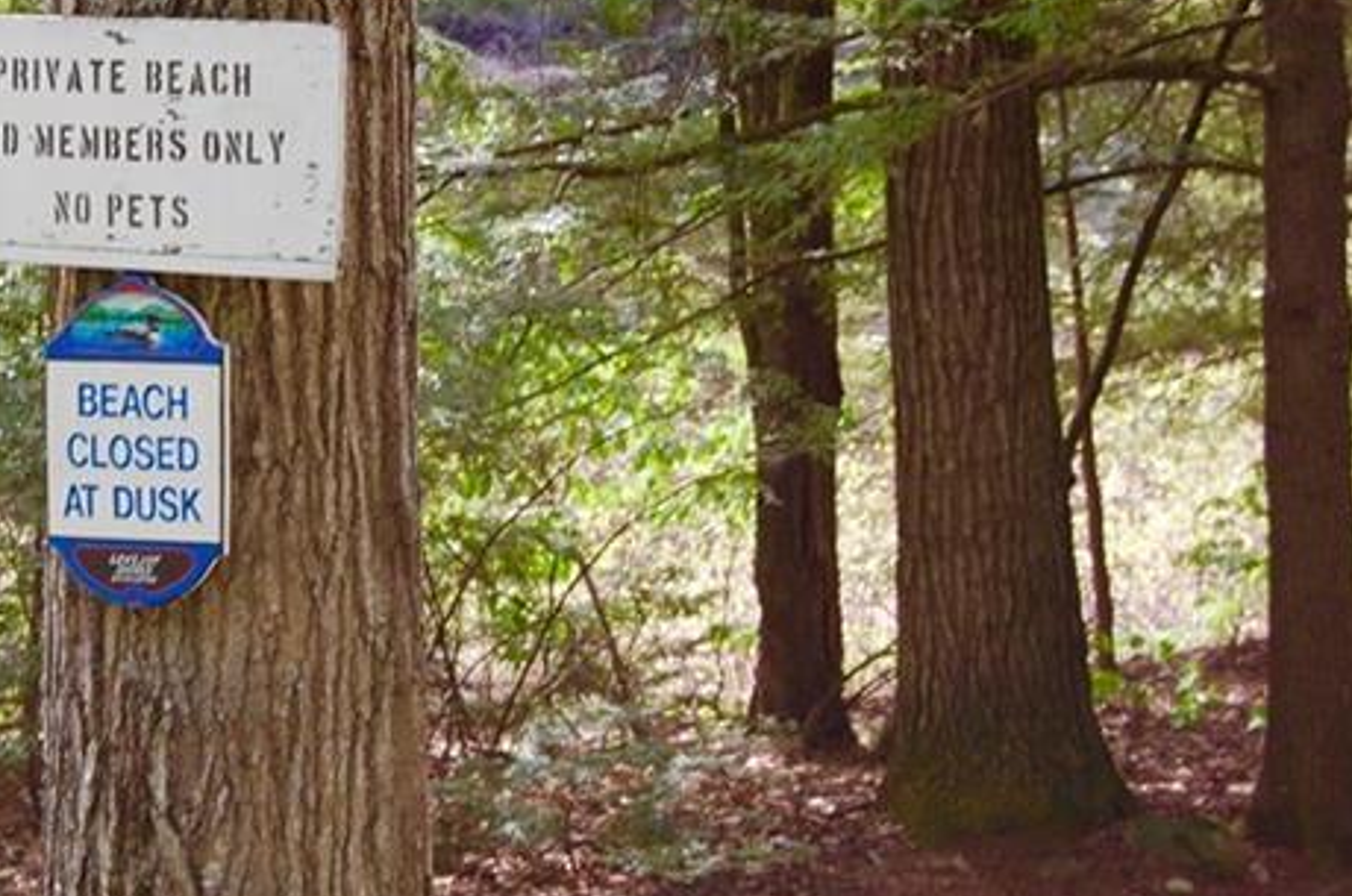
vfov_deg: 10.8
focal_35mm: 127
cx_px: 182
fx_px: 4761
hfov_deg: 16.0
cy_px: 344
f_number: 5.6
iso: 320
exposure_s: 1/125
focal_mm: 38
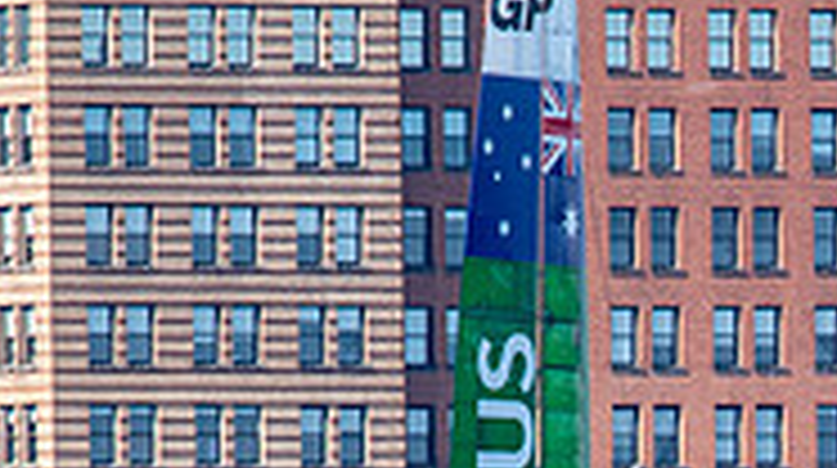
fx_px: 38540
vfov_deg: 0.7
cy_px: 985
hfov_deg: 1.2
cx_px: 1183
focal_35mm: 1739
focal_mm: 300
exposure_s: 1/2000
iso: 640
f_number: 5
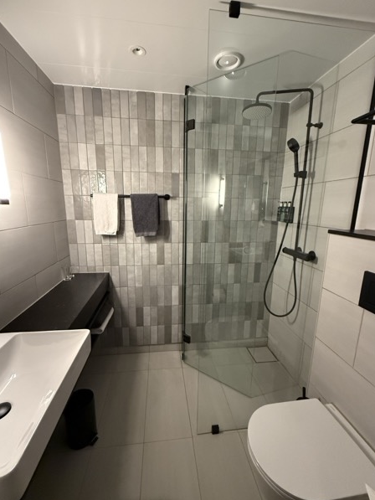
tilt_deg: -10.2
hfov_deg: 81.8
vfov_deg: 98.2
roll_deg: -0.7
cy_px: 248
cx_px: 185
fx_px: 217
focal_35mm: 15
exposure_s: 1/47
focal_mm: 2.22
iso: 1000
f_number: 2.2
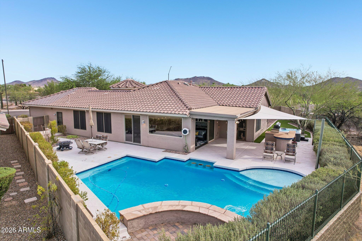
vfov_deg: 57.2
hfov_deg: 78.6
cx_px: 181
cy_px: 120
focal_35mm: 22
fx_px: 221
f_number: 2.8
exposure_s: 1/640
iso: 100
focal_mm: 8.4
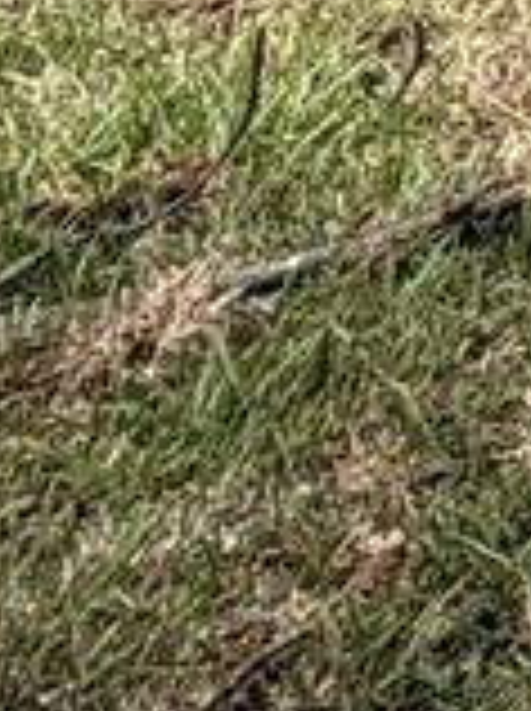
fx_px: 2912
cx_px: 2326
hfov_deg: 7.0
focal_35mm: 142
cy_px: -1332
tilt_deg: -1.0
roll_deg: +1.1
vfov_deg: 10.5
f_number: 2.2
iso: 40
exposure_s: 1/664
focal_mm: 2.22
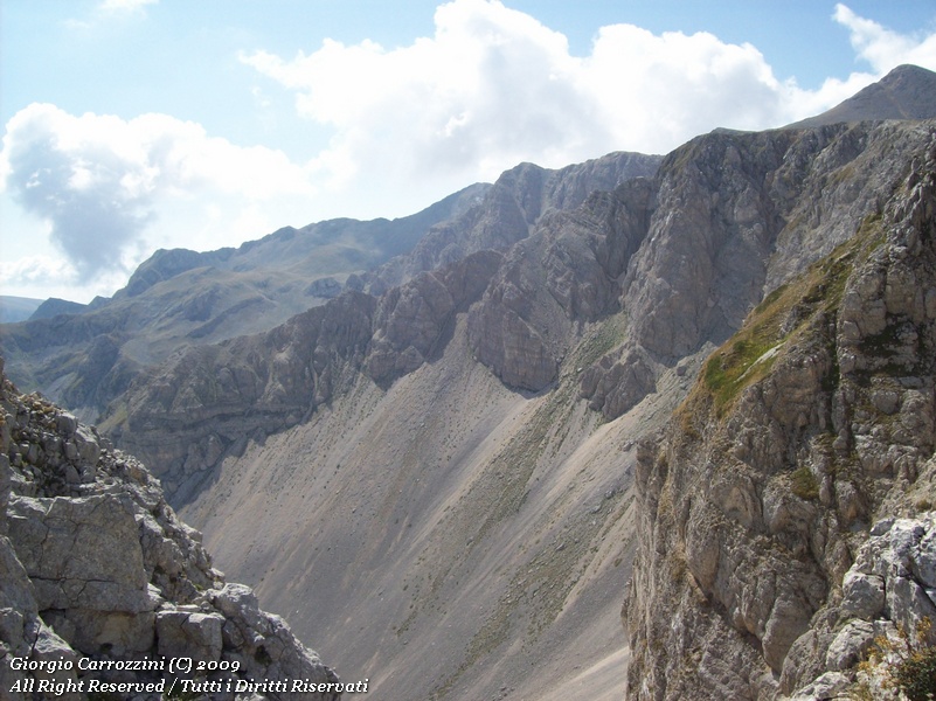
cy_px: 350
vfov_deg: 39.6
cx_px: 468
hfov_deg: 51.4
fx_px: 973
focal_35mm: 36
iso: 80
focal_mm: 6
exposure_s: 1/684
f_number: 4.8
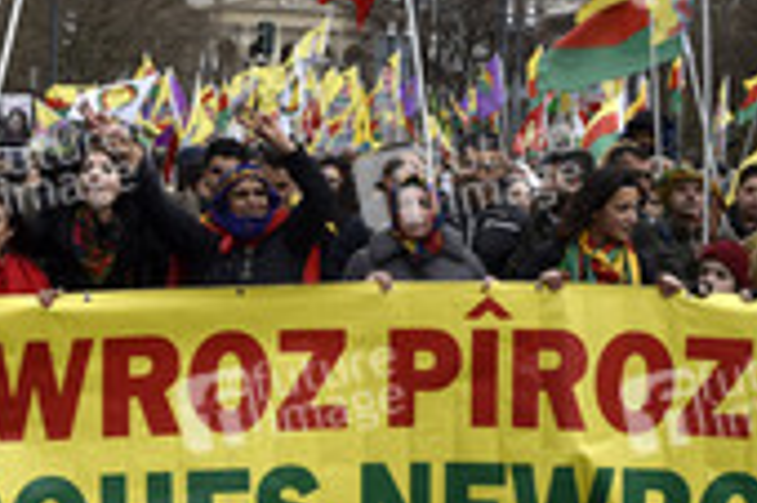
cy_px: 67
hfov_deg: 17.5
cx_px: 350
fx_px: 2458
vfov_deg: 11.6
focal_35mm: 117
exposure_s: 1/200
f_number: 7.1
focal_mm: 44
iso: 400
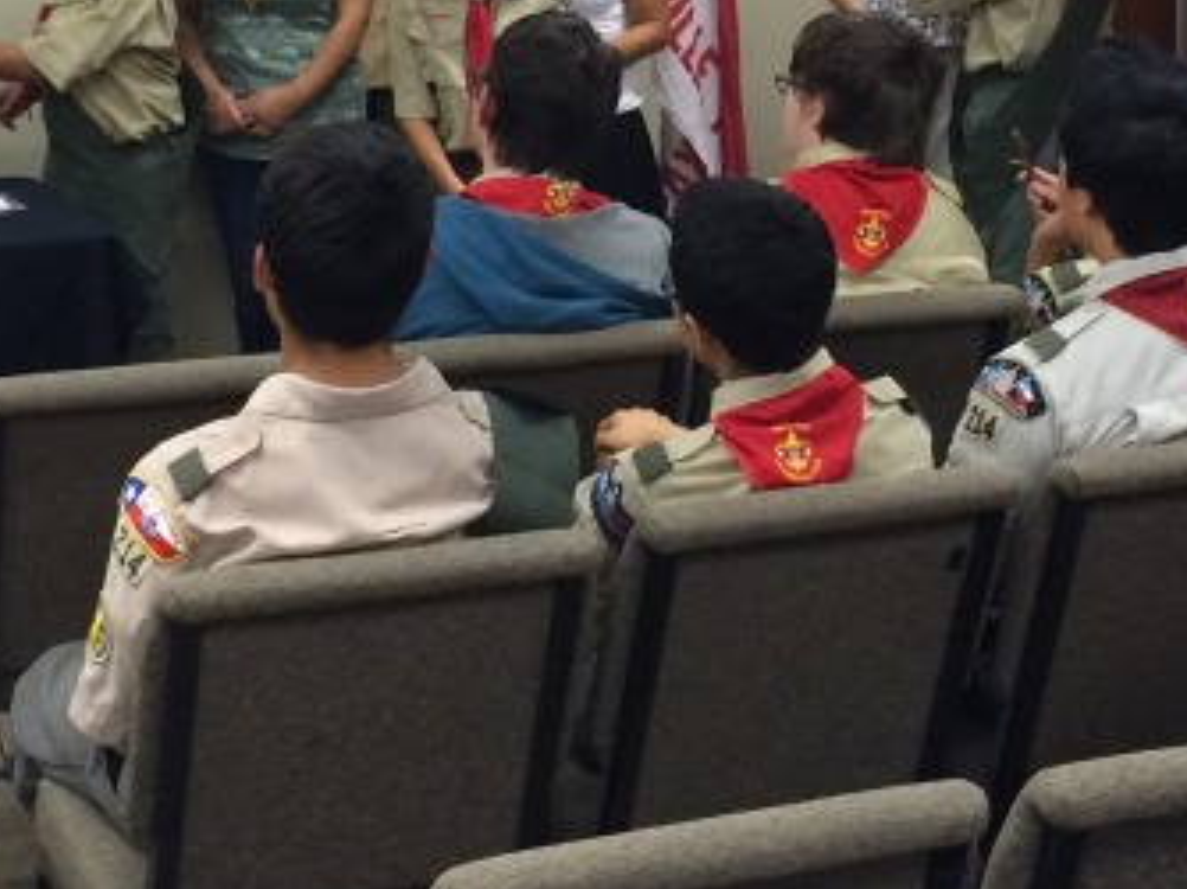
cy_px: -36
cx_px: 654
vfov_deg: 16.2
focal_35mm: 89
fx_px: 3050
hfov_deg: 22.0
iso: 160
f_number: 2.2
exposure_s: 1/30
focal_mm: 4.15
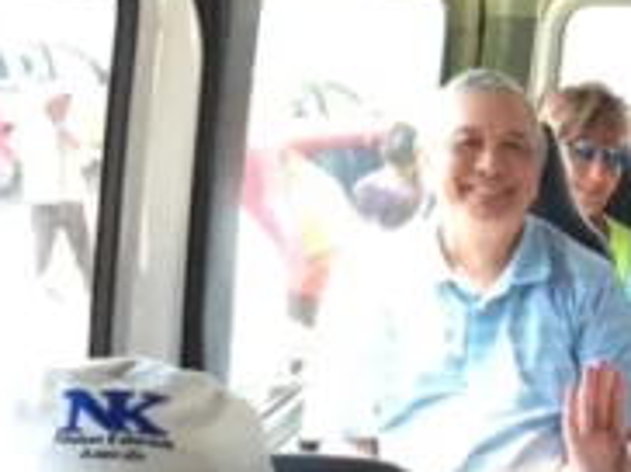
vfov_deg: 17.2
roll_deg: -1.7
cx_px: 837
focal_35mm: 85
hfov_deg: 20.8
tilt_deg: -12.4
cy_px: 371
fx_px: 1547
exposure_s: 1/40
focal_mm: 4.15
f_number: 2.2
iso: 32
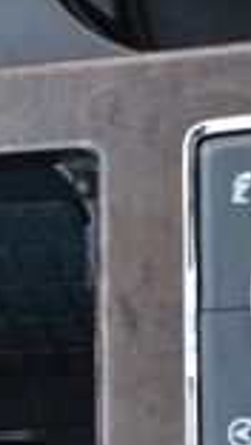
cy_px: 231
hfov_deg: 8.5
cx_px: -23
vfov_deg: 15.1
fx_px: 1677
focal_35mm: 142
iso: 1100
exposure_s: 1/15
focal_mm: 22
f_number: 6.3
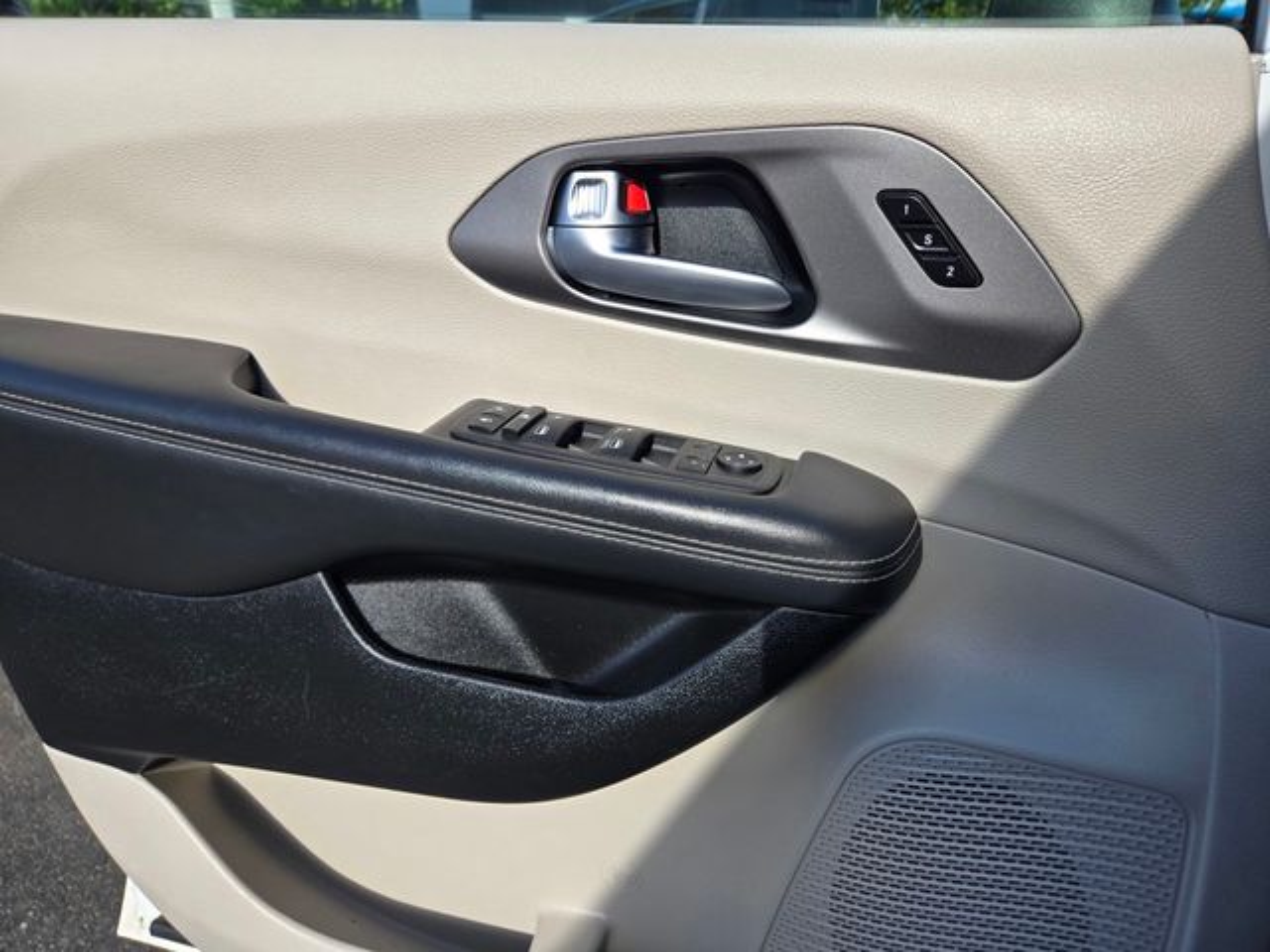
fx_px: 844
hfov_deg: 73.9
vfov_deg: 58.9
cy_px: 476
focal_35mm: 23
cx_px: 635
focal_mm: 5.4
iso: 25
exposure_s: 1/843
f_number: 1.8
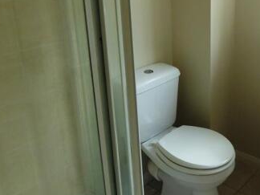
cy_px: 56
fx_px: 338
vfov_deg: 31.8
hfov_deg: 40.3
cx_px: 208
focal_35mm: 45
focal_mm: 4.3
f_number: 3.3
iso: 250
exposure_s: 1/125
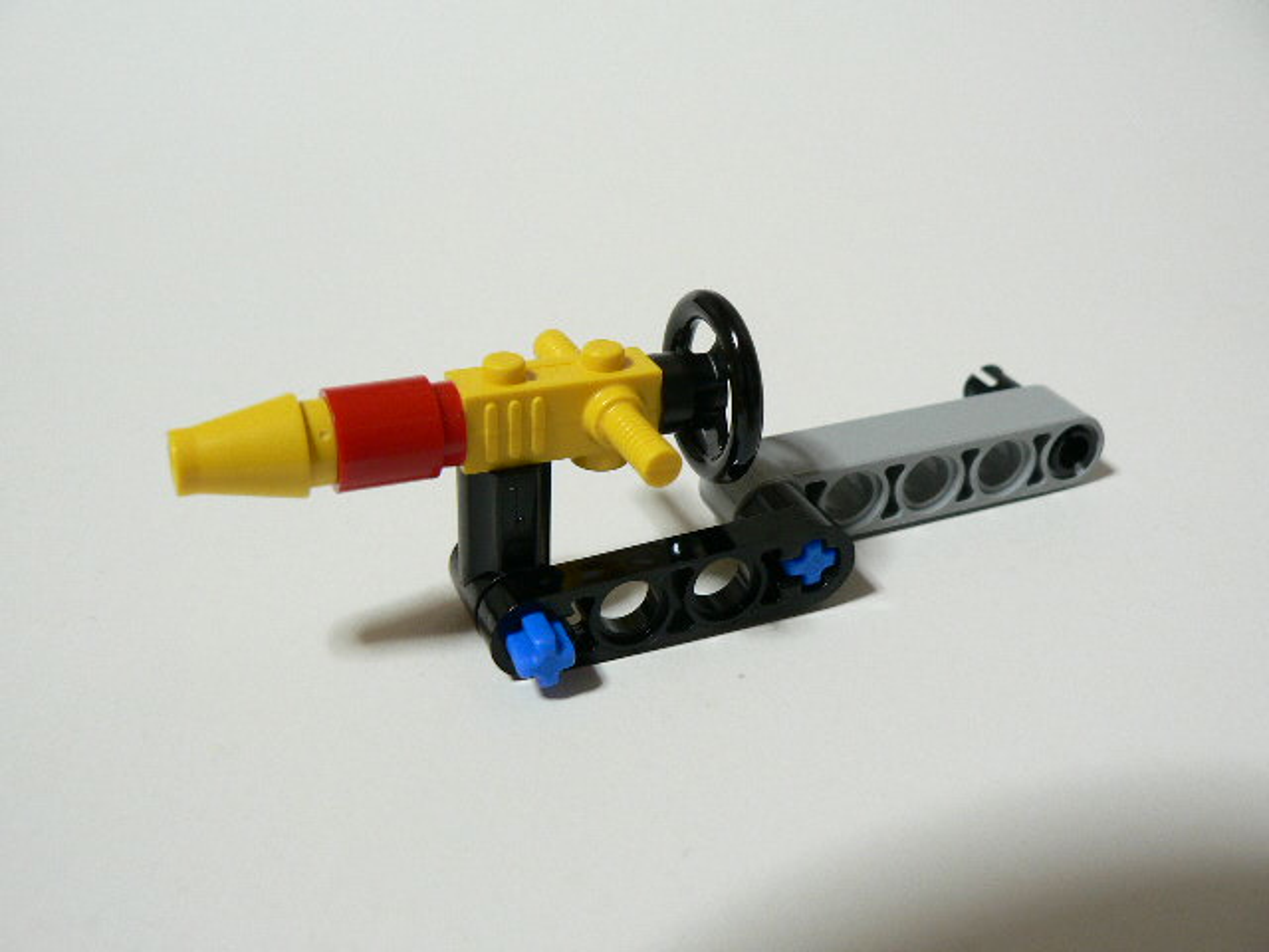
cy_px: 476
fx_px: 1320
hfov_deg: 51.4
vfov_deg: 39.7
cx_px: 634
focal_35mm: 36
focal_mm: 6
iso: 200
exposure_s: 1/15
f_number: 2.8
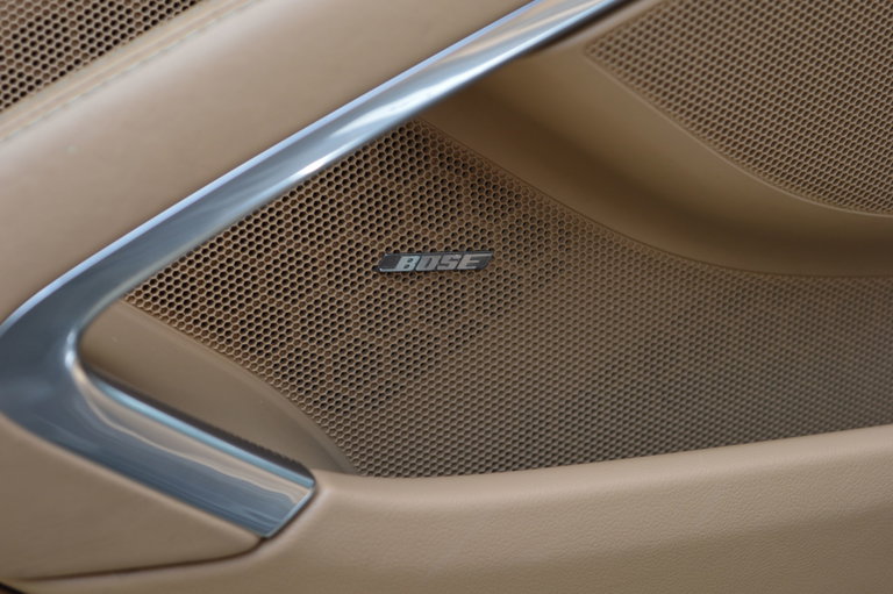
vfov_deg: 16.5
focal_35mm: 82
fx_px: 2045
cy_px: 297
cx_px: 446
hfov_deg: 24.6
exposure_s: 1/125
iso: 140
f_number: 5.6
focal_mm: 55
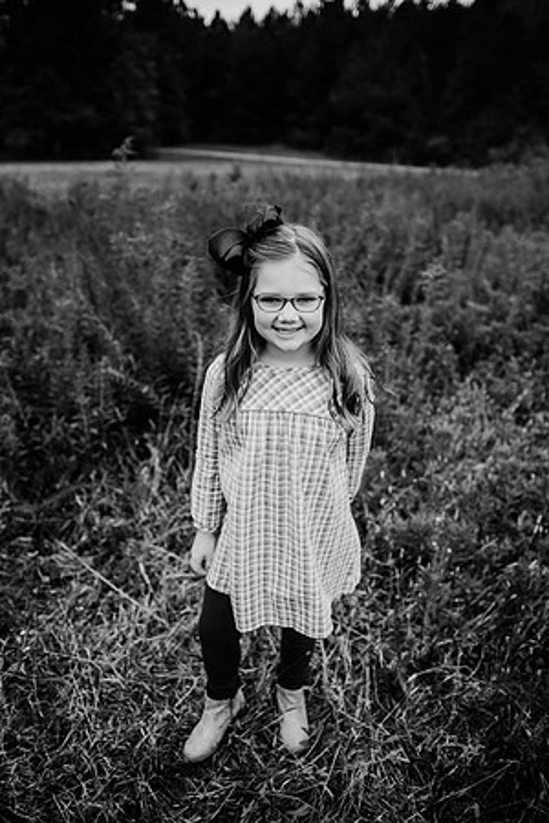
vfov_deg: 73.7
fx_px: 549
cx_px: 274
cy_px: 412
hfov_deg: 53.1
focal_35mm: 24
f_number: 2.2
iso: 125
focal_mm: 24
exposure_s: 1/800
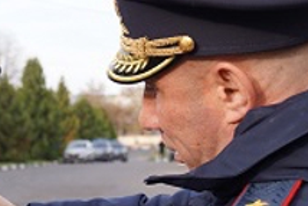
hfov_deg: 17.8
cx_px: -6
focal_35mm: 112
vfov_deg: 12.1
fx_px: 959
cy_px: 210
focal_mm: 32
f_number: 5
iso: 100
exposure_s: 1/100
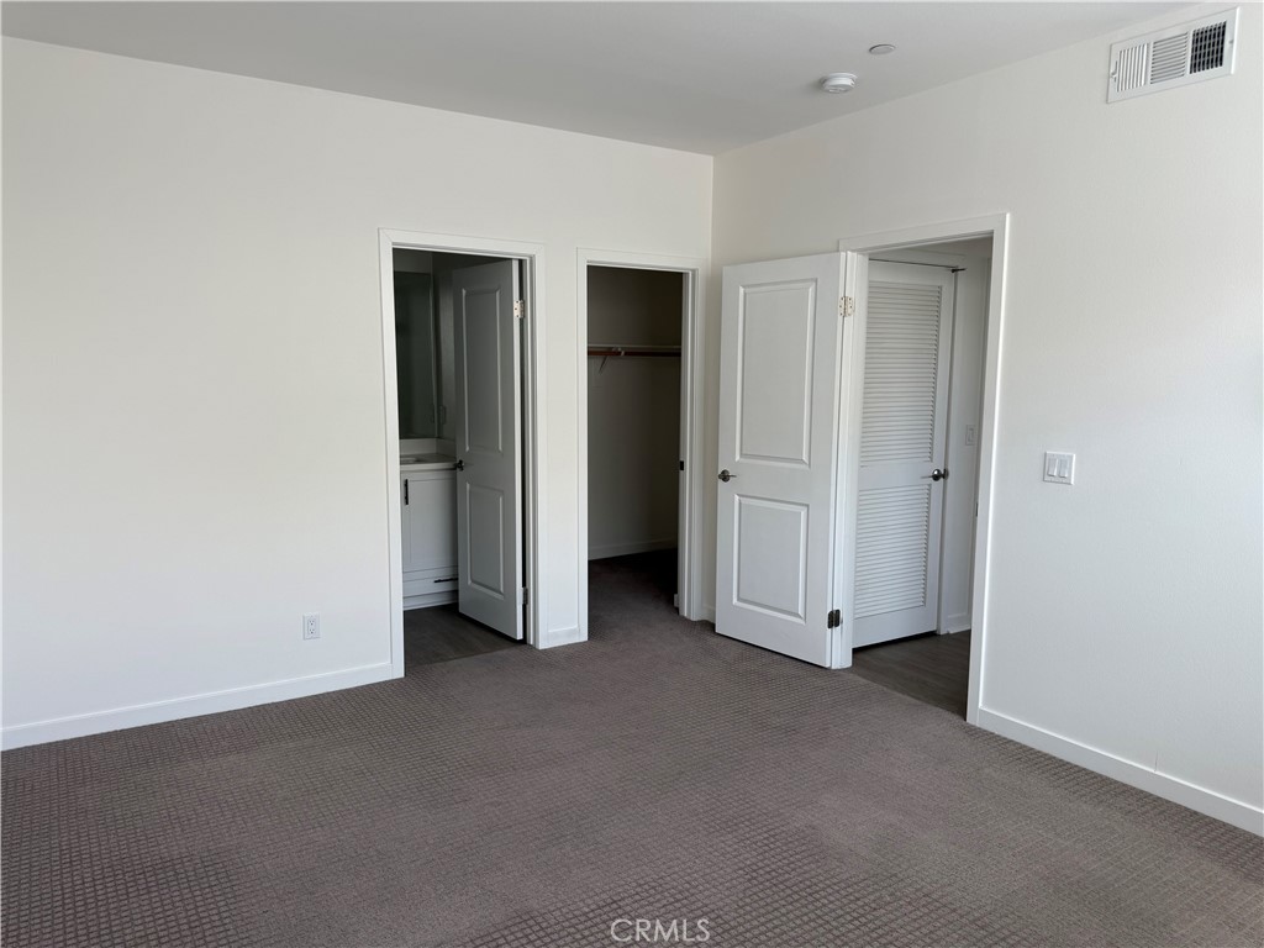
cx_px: 632
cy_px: 474
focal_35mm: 24
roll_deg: -0.5
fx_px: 876
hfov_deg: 71.6
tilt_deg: -6.8
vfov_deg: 56.8
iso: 64
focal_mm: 6.76
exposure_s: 1/121
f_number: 1.78
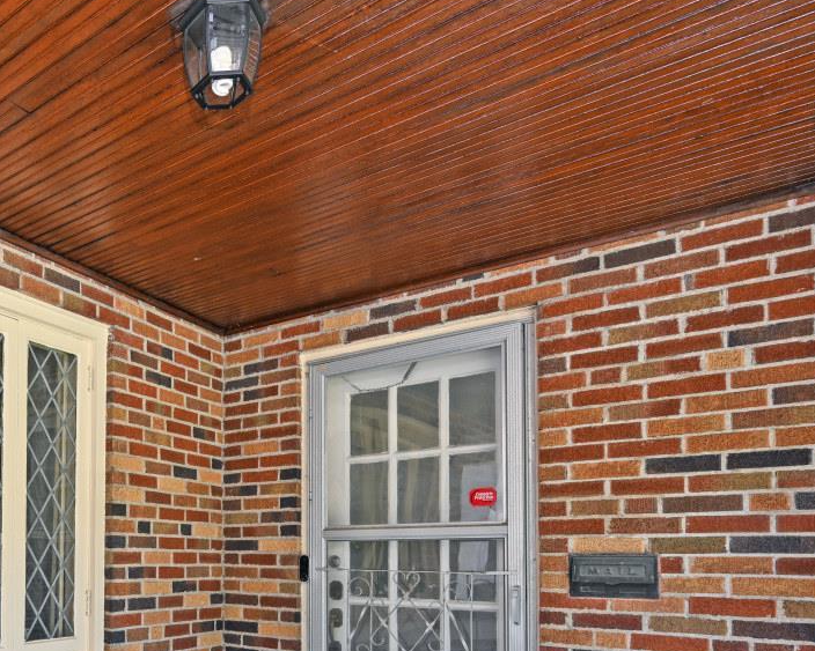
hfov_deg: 54.6
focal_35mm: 28
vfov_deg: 48.0
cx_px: 89
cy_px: 542
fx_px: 675
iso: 200
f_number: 5
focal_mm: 14
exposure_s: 1/100
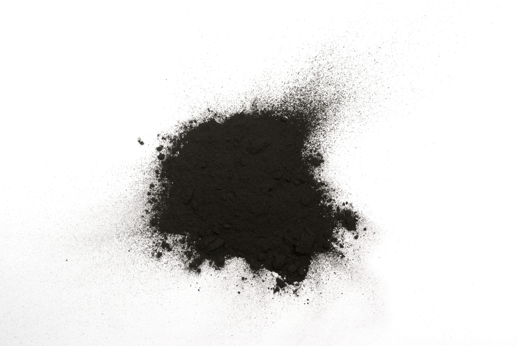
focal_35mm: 68
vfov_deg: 20.2
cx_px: 258
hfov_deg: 29.8
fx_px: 971
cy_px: 173
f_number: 5.6
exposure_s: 1/80
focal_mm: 45
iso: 100
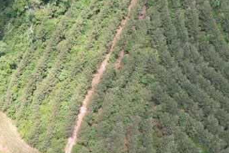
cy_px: 112
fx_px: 522
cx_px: -15
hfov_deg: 23.4
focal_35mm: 82
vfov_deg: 16.6
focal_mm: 8.4
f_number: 2.8
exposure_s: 1/500
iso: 100
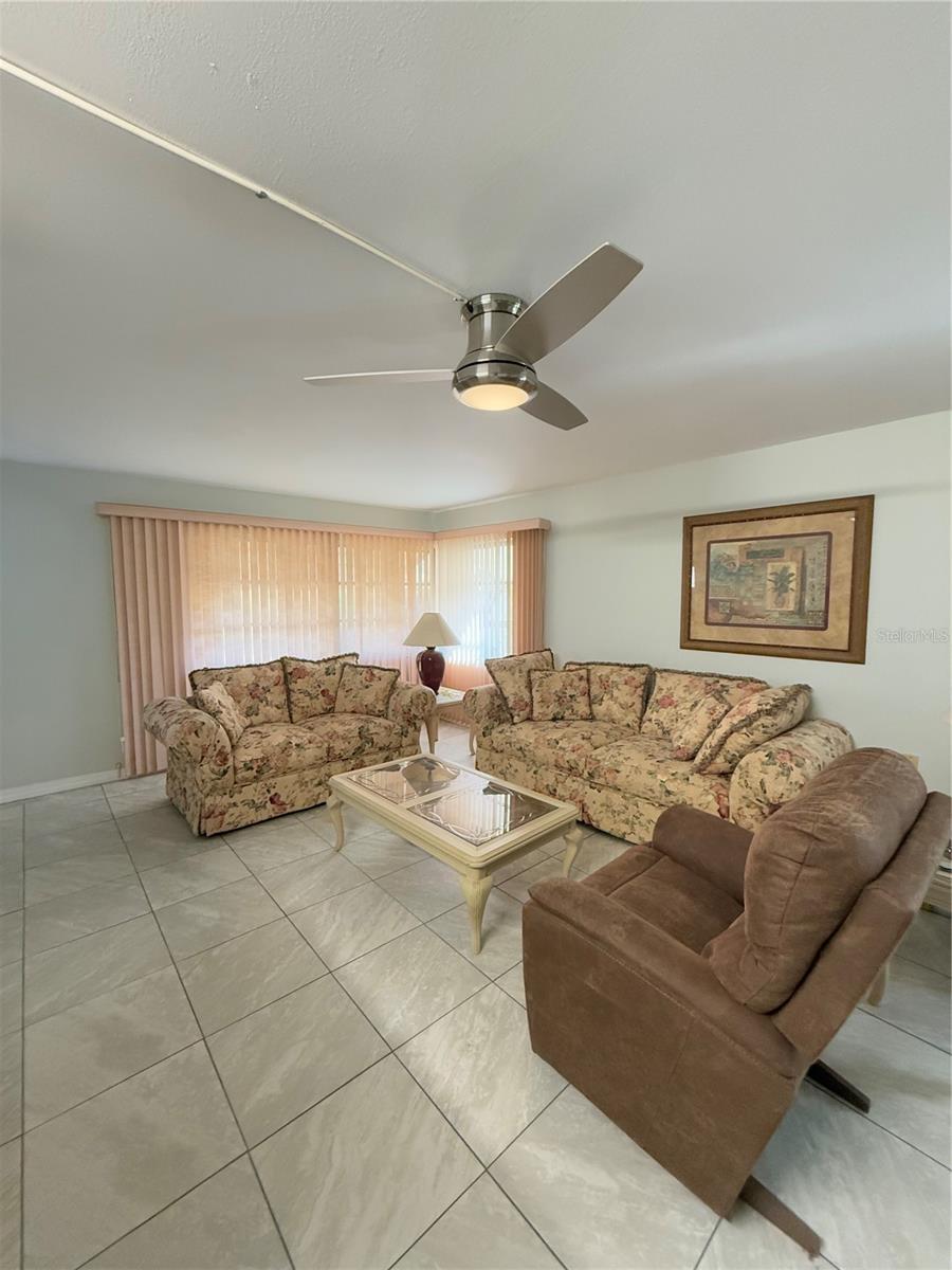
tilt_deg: -4.9
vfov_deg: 102.1
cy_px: 635
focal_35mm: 14
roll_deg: -0.9
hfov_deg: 85.7
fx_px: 513
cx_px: 476
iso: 640
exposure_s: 1/120
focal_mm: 2.22
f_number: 2.2
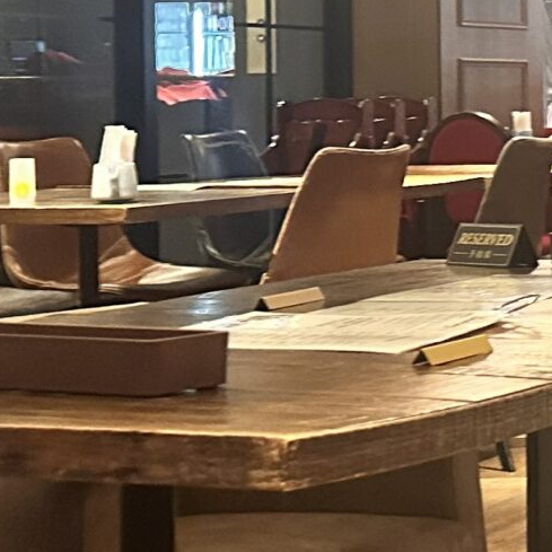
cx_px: 1144
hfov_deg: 13.3
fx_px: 2003
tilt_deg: -0.6
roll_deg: +0.7
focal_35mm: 111
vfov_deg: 15.6
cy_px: 121
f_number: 1.78
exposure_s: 1/40
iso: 640
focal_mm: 6.86
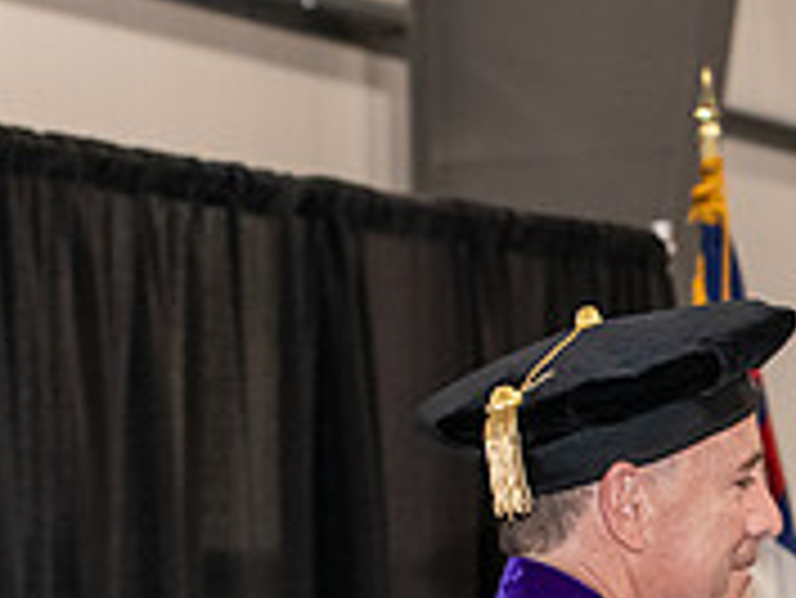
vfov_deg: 6.7
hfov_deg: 8.8
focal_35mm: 221
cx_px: 949
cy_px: 600
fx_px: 5085
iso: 2500
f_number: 5
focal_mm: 70
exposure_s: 1/200
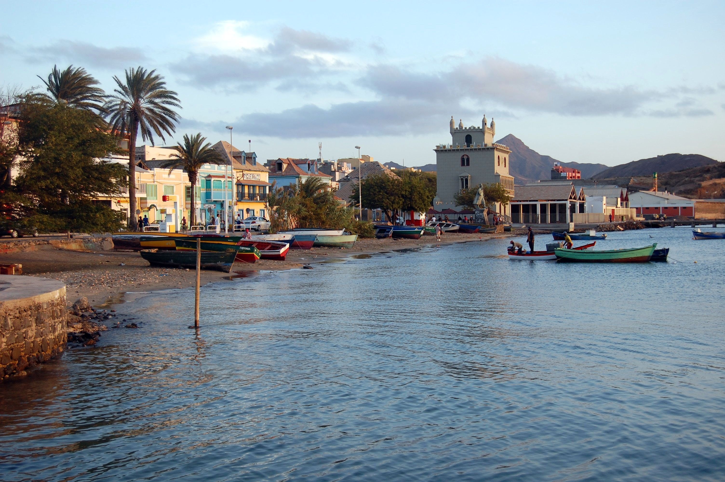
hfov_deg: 38.9
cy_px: 241
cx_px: 362
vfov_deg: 26.4
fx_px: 1026
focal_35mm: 51
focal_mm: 34
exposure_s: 1/125
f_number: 5.6
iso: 220
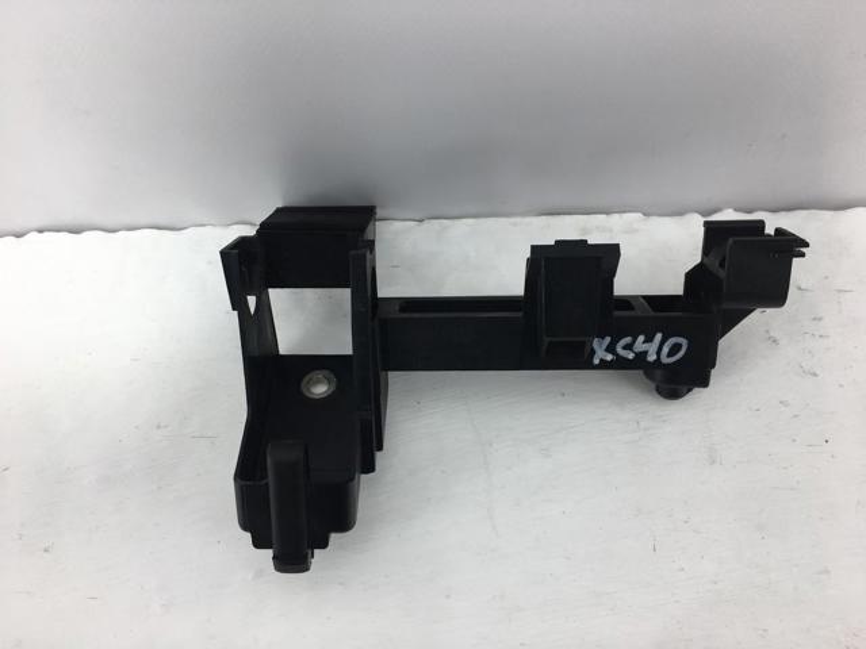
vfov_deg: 48.2
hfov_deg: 61.7
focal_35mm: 29
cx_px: 433
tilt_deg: -65.6
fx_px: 726
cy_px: 324
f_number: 2.2
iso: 25
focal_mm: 4.15
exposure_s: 1/142
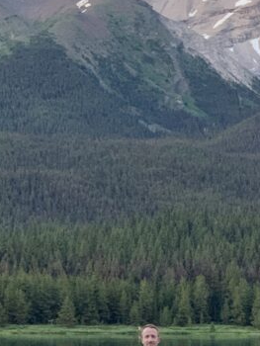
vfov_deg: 12.9
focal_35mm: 152
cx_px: 230
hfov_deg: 9.7
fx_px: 1520
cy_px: 291
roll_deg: -0.2
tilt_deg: +1.7
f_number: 2.4
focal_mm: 6
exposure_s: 1/60
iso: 320
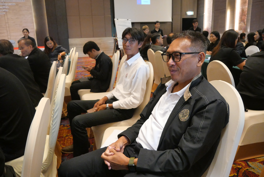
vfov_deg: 45.0
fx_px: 213
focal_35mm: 29
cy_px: 88
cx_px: 132
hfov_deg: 63.6
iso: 3200
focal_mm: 14
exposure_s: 1/125
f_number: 3.6
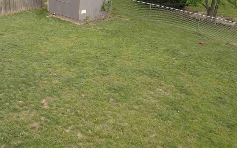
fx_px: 265
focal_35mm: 41
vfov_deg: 30.6
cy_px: 32
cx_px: 64
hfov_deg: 46.8
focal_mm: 4.73
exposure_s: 1/597
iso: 100
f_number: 2.2
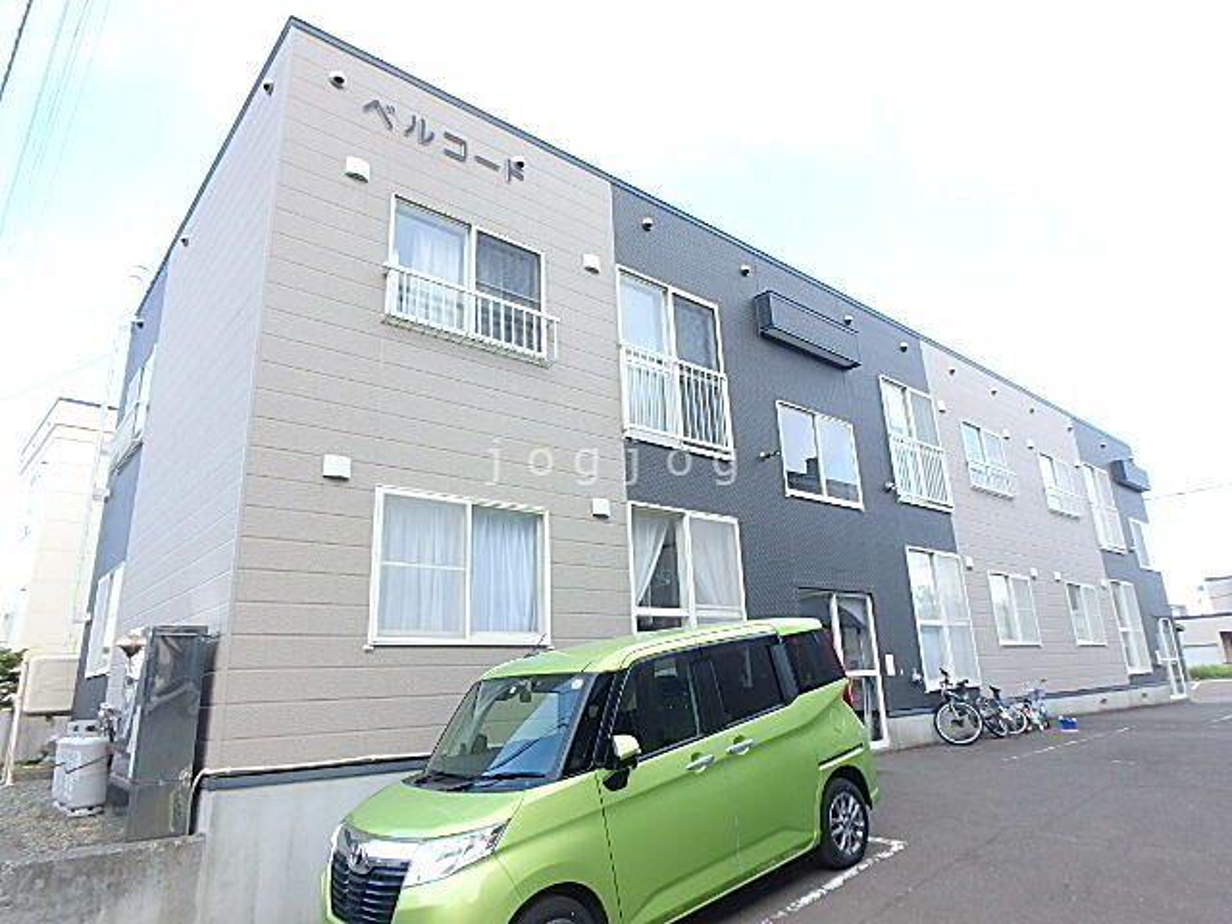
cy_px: 462
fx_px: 747
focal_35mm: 21
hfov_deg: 79.0
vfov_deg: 63.4
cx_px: 616
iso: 125
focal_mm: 3.7
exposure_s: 1/60
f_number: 6
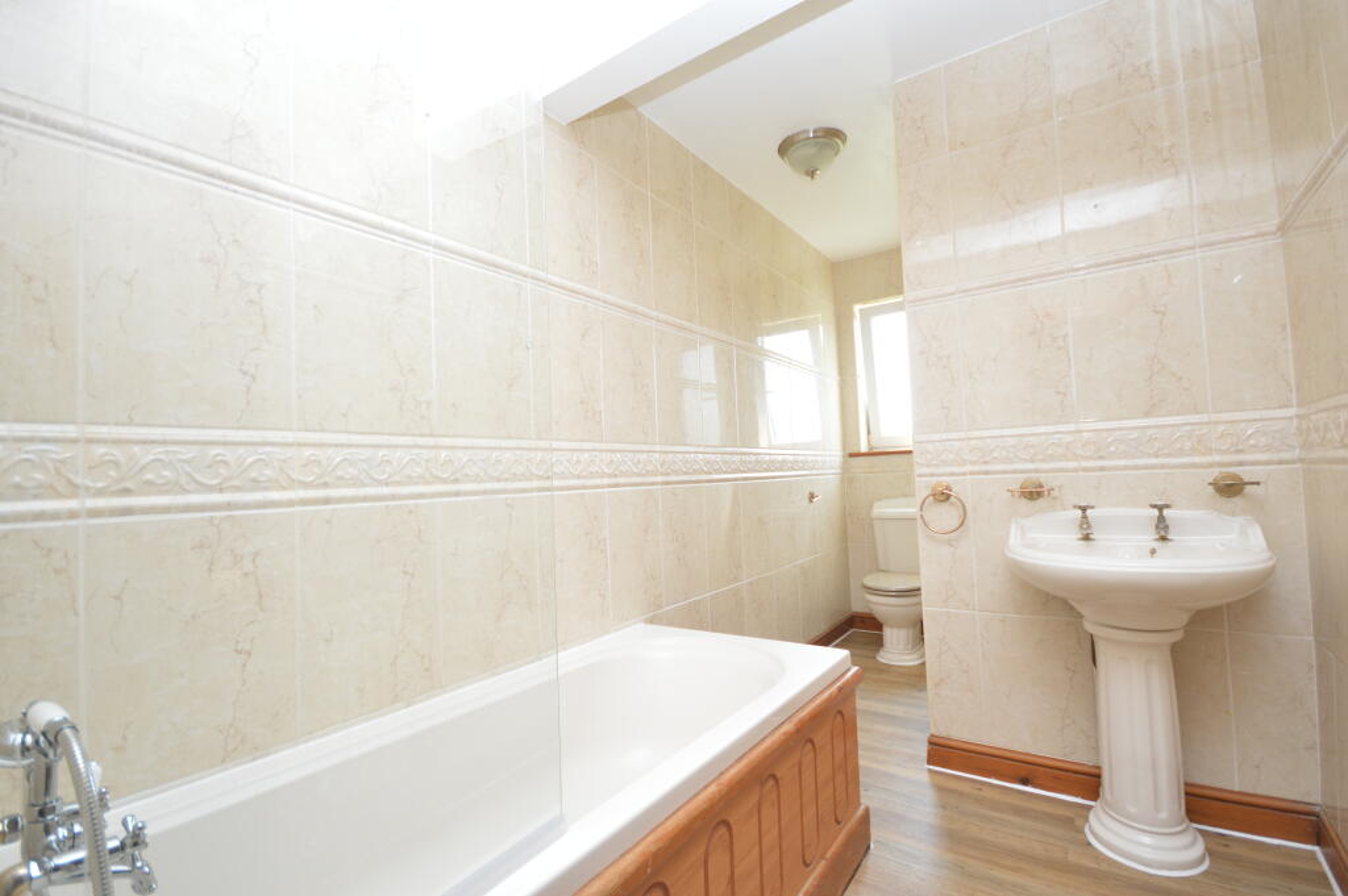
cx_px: 674
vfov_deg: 77.2
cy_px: 448
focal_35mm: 15
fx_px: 561
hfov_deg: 100.4
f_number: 4
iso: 400
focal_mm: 10
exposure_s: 1/60
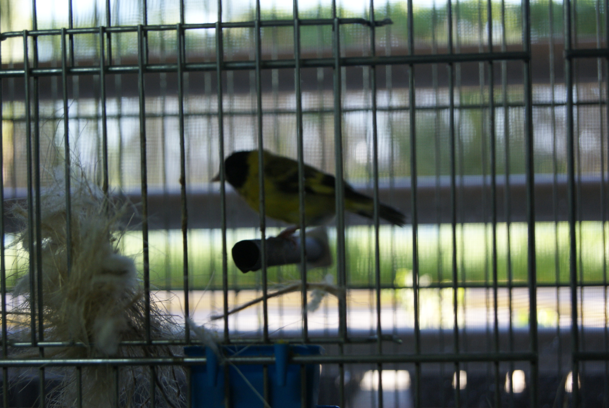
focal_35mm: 82
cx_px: 304
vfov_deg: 16.6
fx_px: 1397
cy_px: 204
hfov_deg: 24.6
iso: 320
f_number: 5.6
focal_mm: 55
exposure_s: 1/100
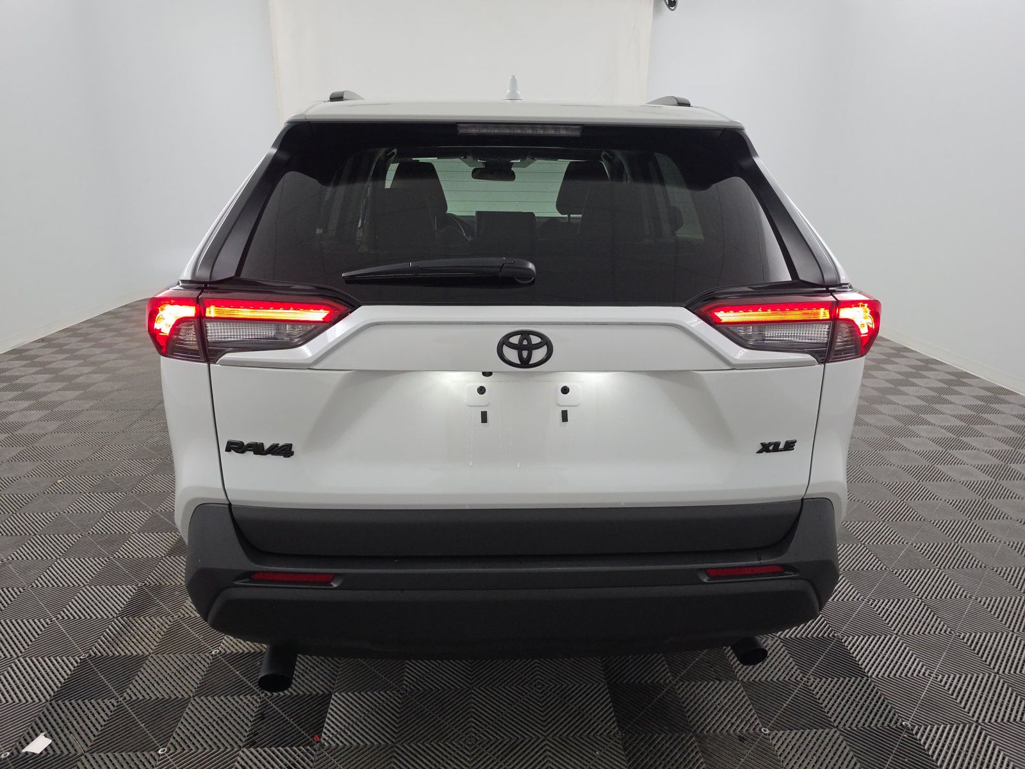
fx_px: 681
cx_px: 512
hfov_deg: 73.9
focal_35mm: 23
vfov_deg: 58.9
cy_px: 384
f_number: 1.4
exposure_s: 1/119
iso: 204
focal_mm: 6.5
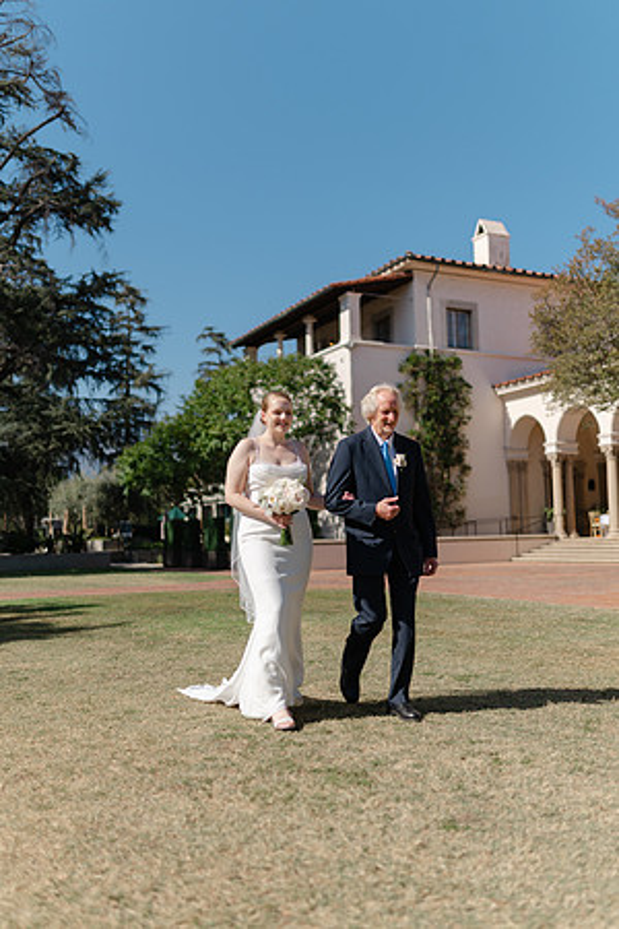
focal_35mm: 35
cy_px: 464
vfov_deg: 54.4
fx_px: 903
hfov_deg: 37.9
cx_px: 310
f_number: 1.4
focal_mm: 35
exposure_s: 1/6400
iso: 64
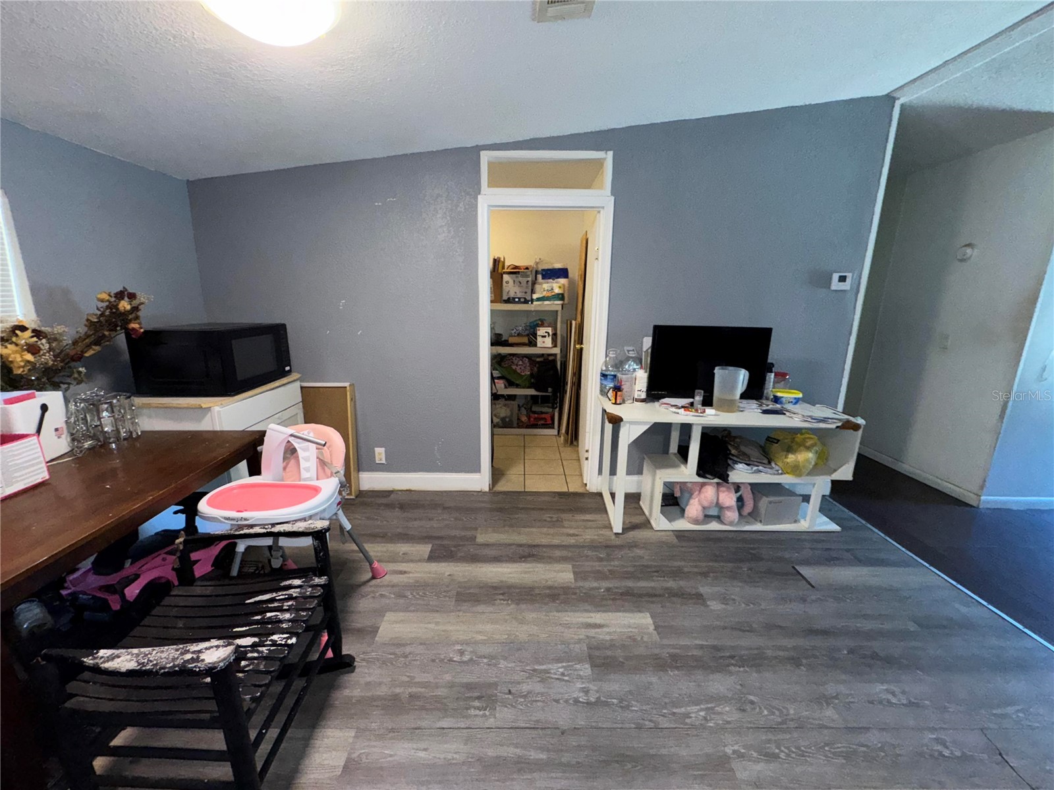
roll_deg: -1.1
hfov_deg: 102.1
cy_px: 395
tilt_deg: -11.3
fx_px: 426
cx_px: 527
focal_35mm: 14
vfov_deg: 85.7
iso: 125
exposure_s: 1/60
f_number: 2.2
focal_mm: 2.22
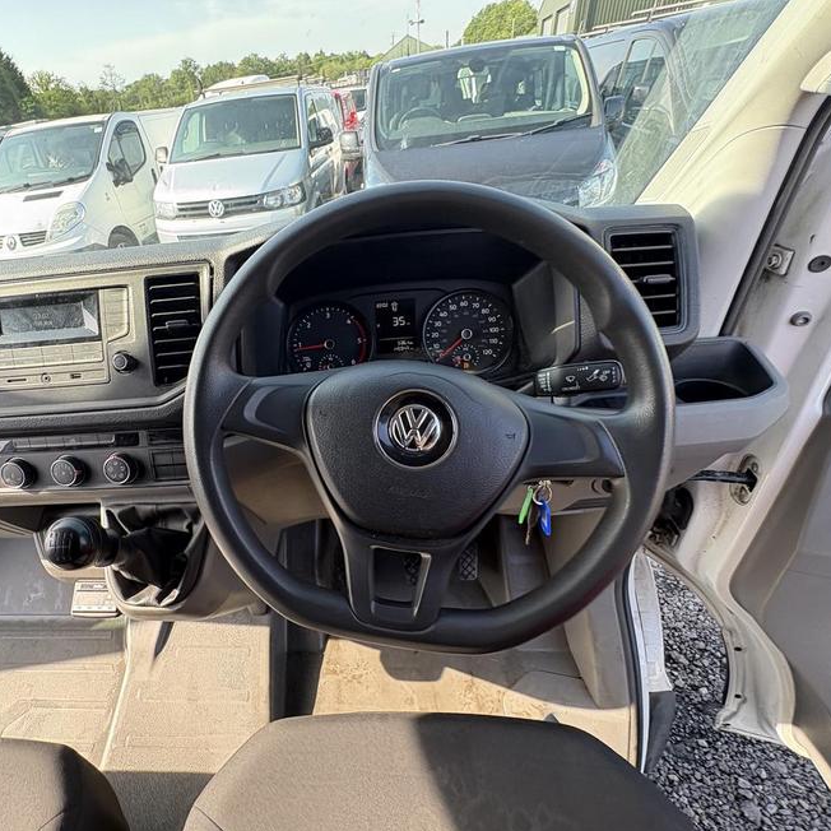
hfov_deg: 82.6
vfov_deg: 83.9
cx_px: 319
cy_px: 427
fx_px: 462
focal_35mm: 17
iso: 100
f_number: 2.2
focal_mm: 2.22
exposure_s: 1/99
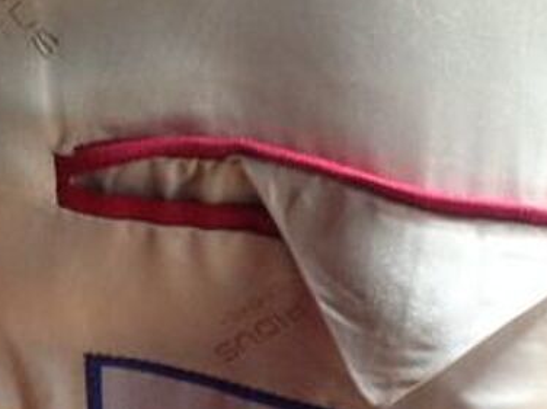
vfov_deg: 15.4
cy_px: 461
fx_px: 1468
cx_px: 403
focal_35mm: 93
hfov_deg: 21.0
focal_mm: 4.28
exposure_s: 1/17
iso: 250
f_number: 2.4
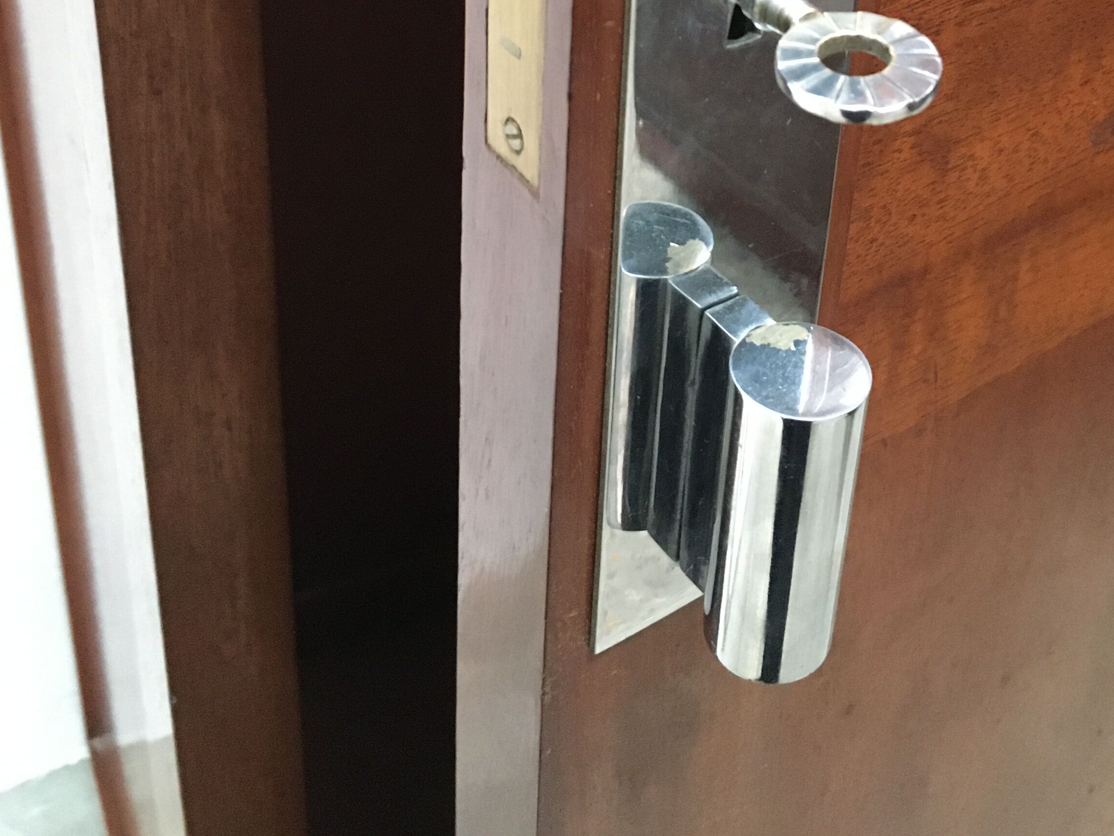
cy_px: -36
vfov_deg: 26.7
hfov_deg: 37.2
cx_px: 705
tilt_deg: -29.1
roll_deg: -4.4
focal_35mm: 51
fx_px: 1641
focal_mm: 4.15
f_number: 2.2
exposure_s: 1/17
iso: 250
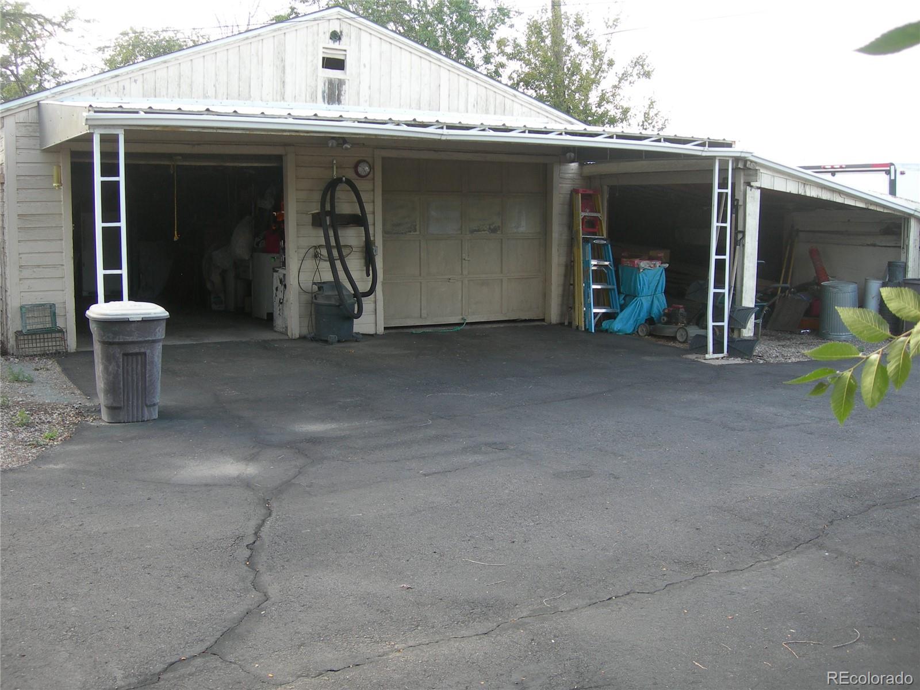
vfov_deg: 37.7
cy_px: 345
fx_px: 1010
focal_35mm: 38
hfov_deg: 49.0
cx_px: 460
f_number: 2.8
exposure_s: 1/51.7
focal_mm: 7.8
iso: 50
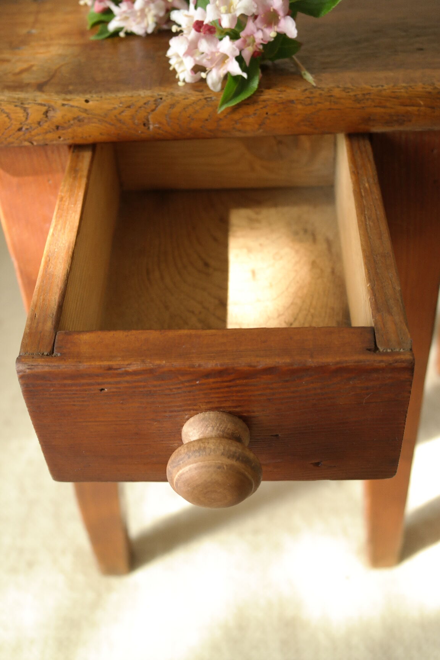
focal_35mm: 46
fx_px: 843
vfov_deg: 42.7
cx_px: 220
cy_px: 330
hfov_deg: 29.2
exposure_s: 1/25
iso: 800
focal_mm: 30
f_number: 5.6
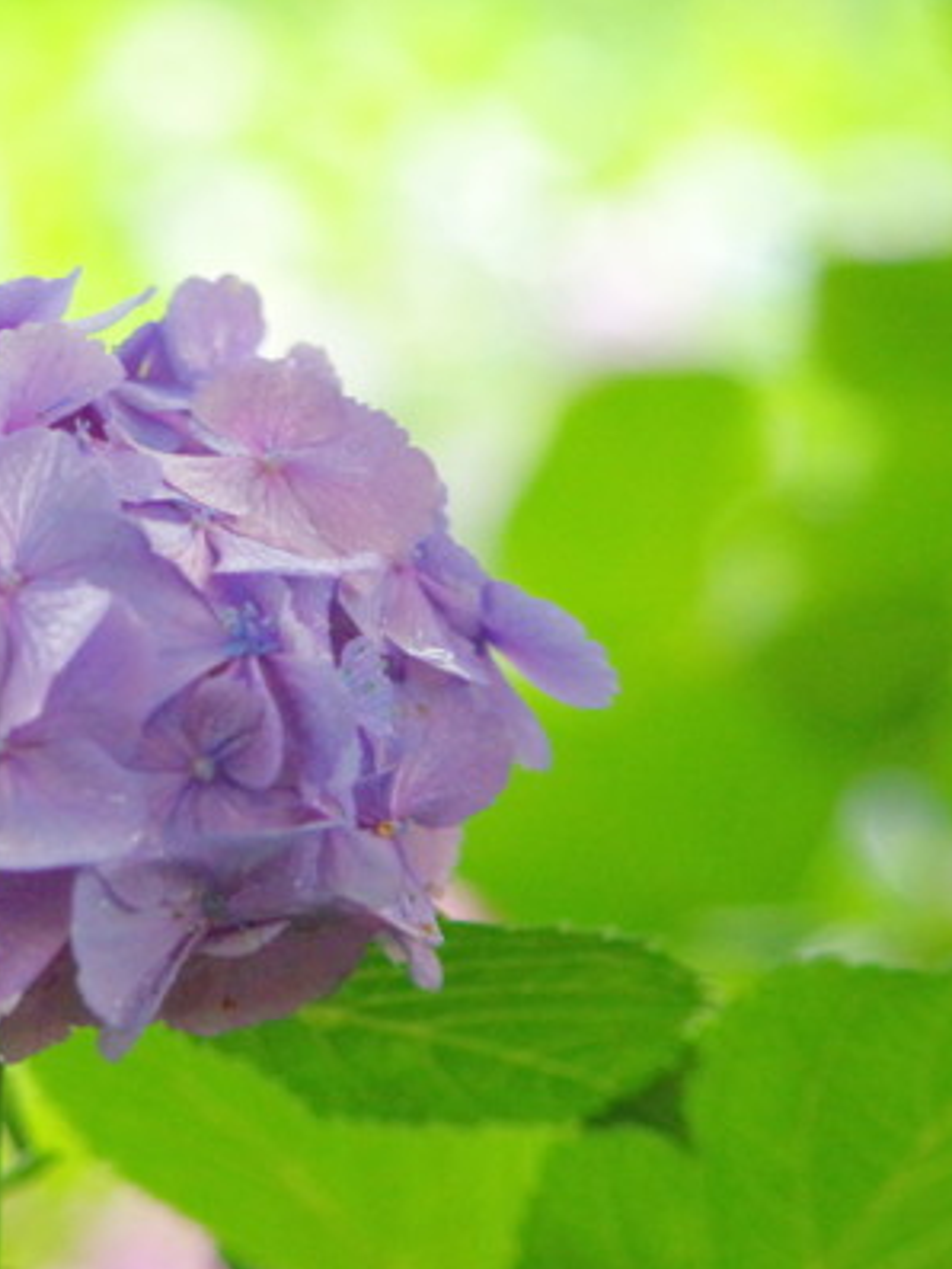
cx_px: 99
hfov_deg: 6.5
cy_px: 636
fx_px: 8356
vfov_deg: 8.7
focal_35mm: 228
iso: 1600
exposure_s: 1/320
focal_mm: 105
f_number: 4.5
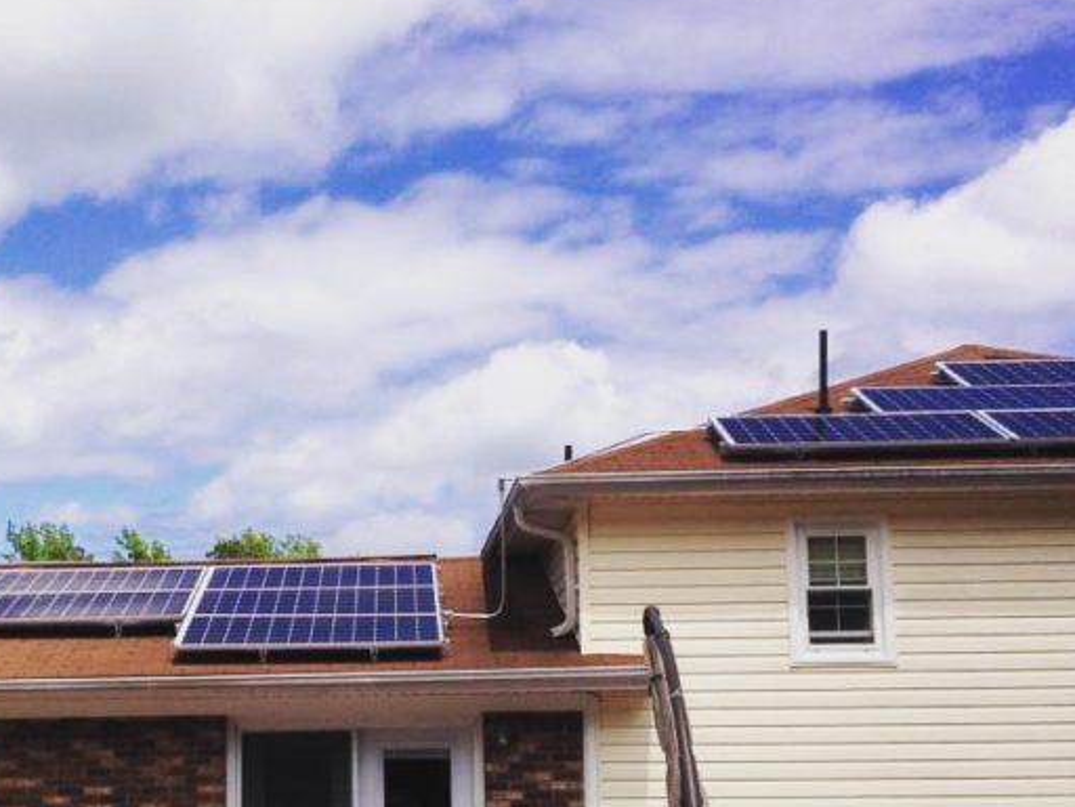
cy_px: 506
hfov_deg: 27.4
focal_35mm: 70
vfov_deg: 21.0
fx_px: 2174
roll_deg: +0.3
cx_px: 275
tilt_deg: +6.2
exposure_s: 1/2632
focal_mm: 4.28
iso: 50
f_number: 2.4
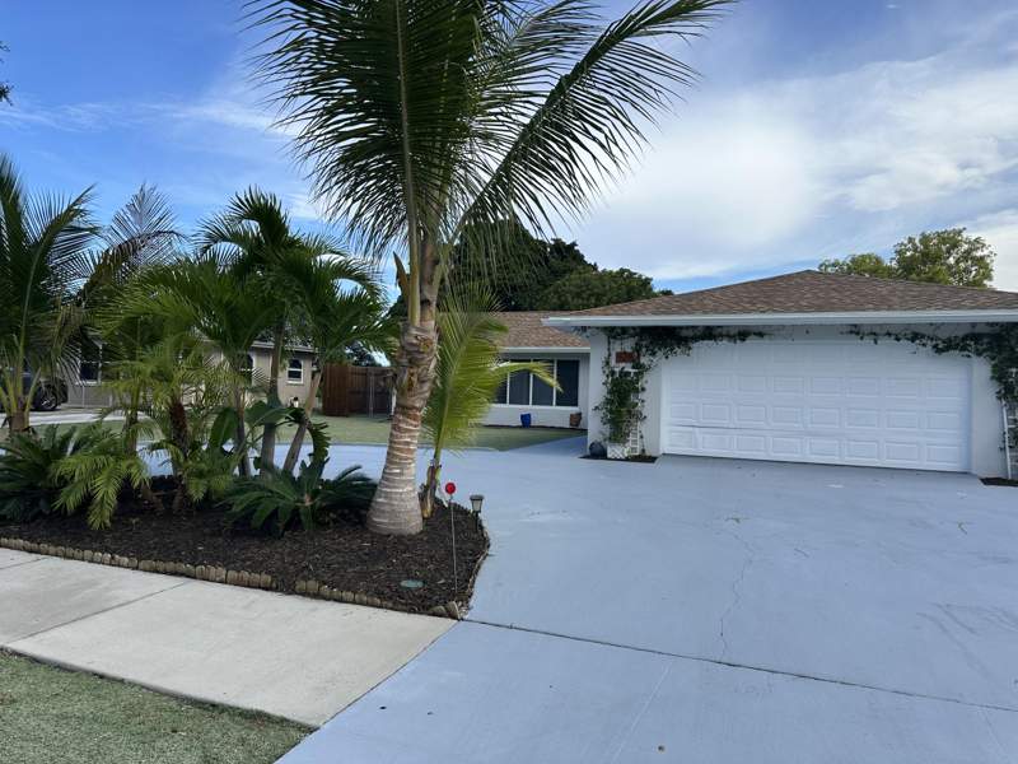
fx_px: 706
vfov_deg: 56.8
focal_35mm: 24
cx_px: 509
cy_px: 382
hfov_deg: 71.6
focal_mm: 6.86
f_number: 1.78
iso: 80
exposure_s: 1/2732
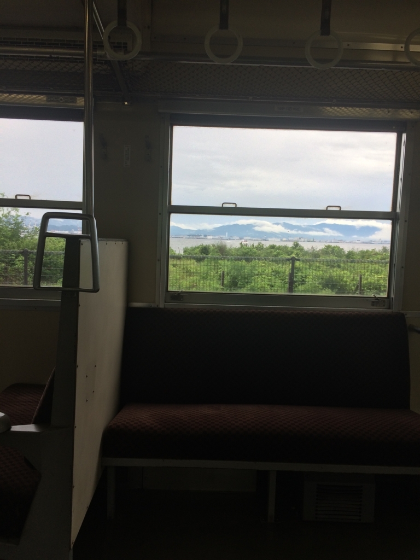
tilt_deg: -8.6
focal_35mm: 29
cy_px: 280
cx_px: 210
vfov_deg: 61.7
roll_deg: -0.5
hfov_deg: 48.2
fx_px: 469
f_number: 2.2
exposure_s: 1/855
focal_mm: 4.15
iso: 32
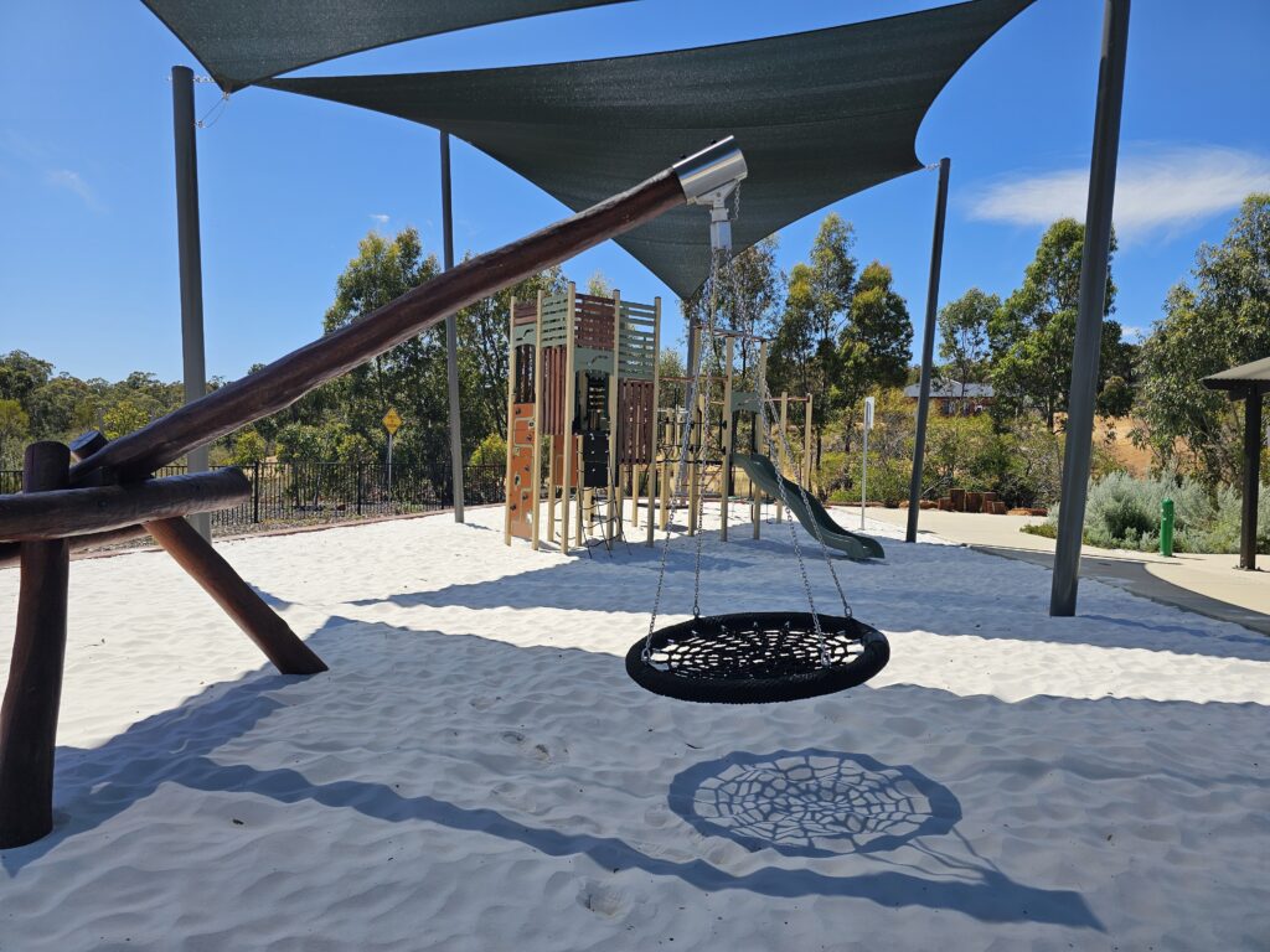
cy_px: 476
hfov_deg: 73.9
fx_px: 844
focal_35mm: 23
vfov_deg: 58.9
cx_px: 635
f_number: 1.7
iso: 10
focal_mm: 6.3
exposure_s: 1/1016
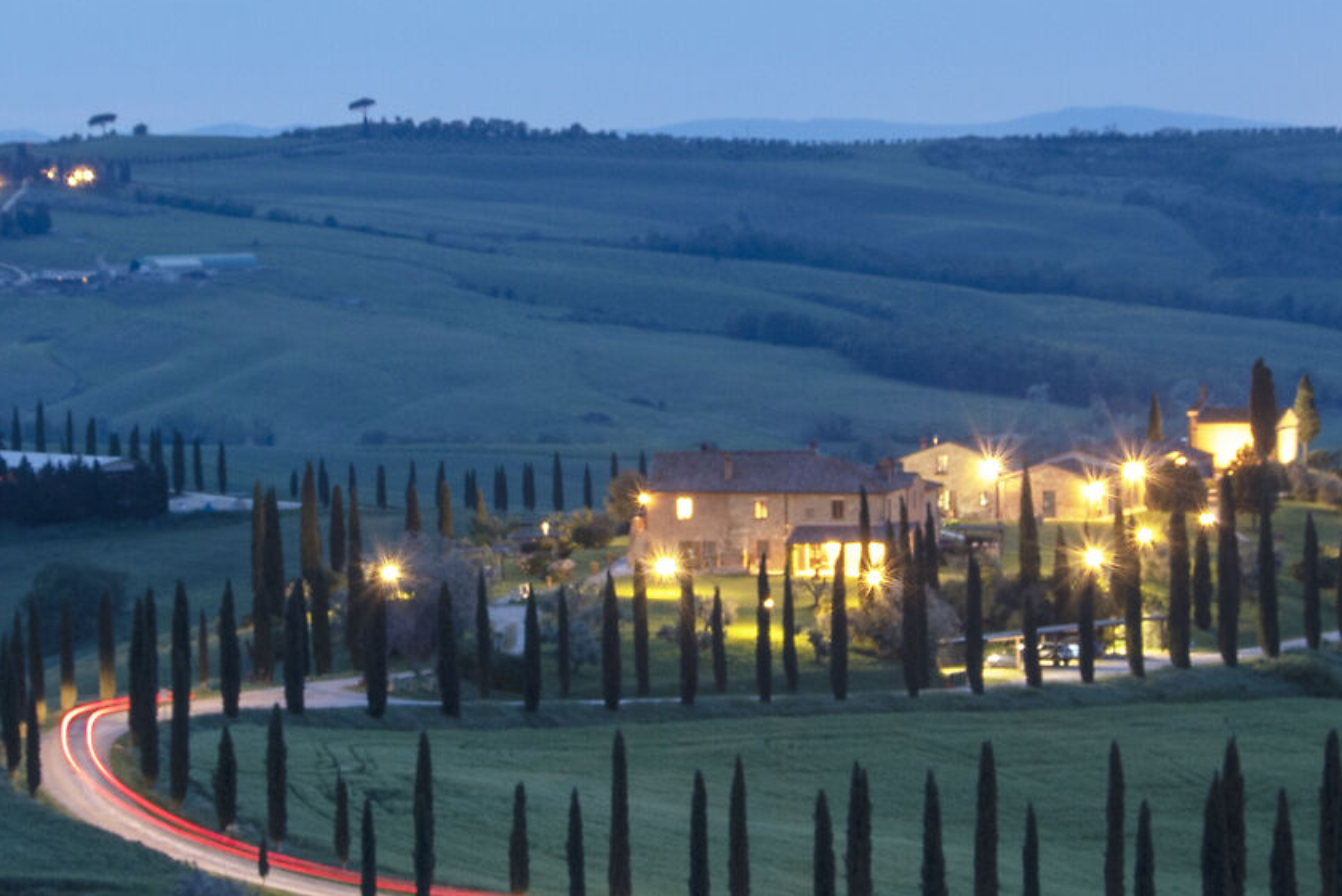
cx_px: 648
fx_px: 6078
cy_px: 334
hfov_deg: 12.6
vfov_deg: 8.4
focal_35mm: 163
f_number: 11
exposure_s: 61
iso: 50
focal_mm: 38
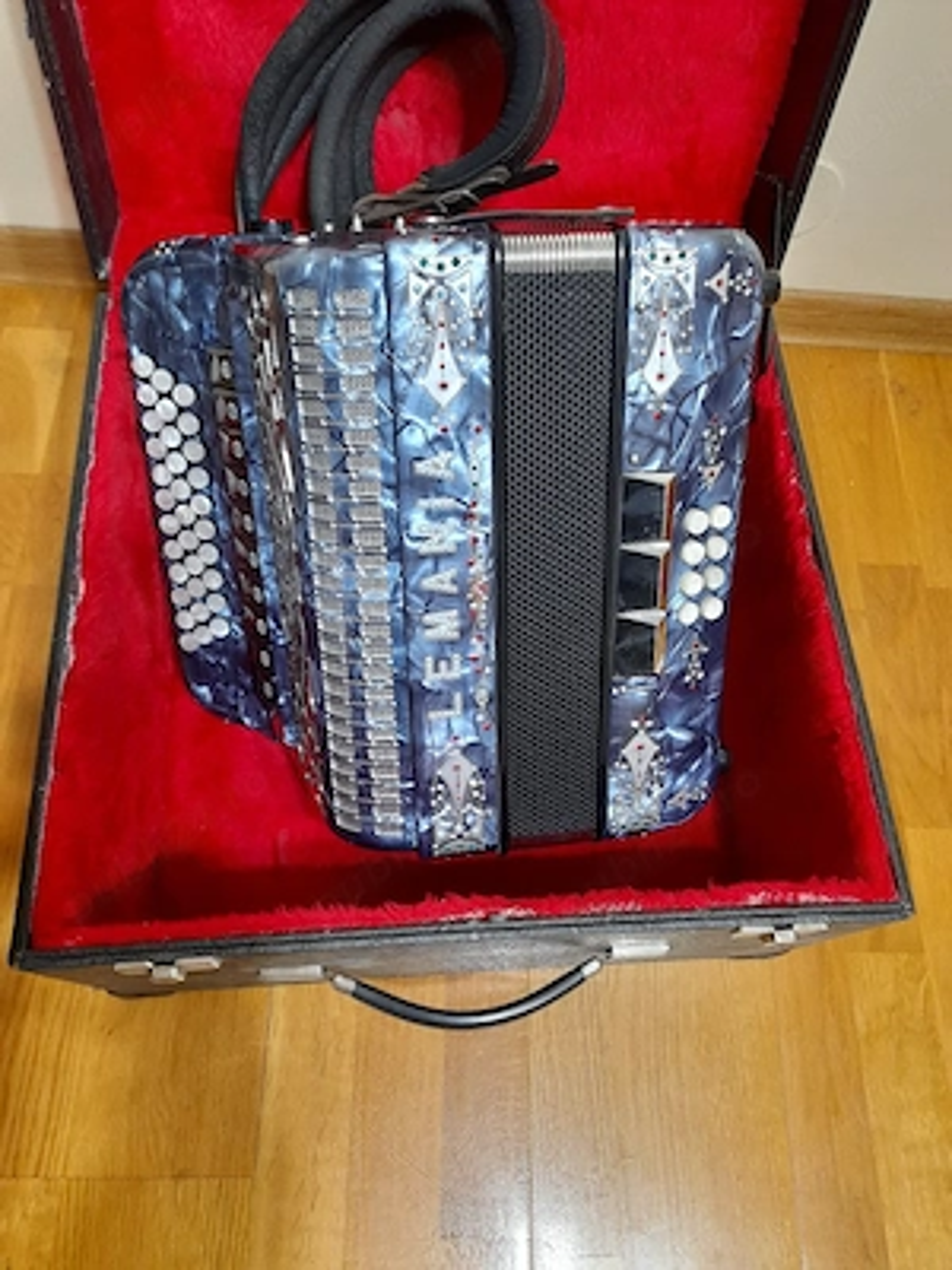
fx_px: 917
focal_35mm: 25
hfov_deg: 54.9
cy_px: 635
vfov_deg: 69.4
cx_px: 476
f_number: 2
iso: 320
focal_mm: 4.6
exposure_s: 1/33
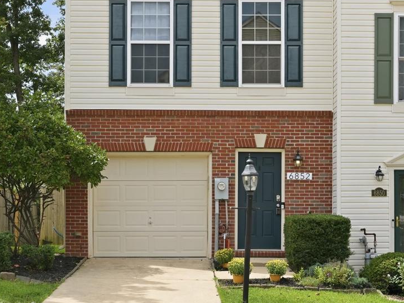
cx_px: 208
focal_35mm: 67
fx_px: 782
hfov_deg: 29.0
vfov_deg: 21.5
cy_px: 45
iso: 200
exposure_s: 1/640
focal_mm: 35
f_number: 8
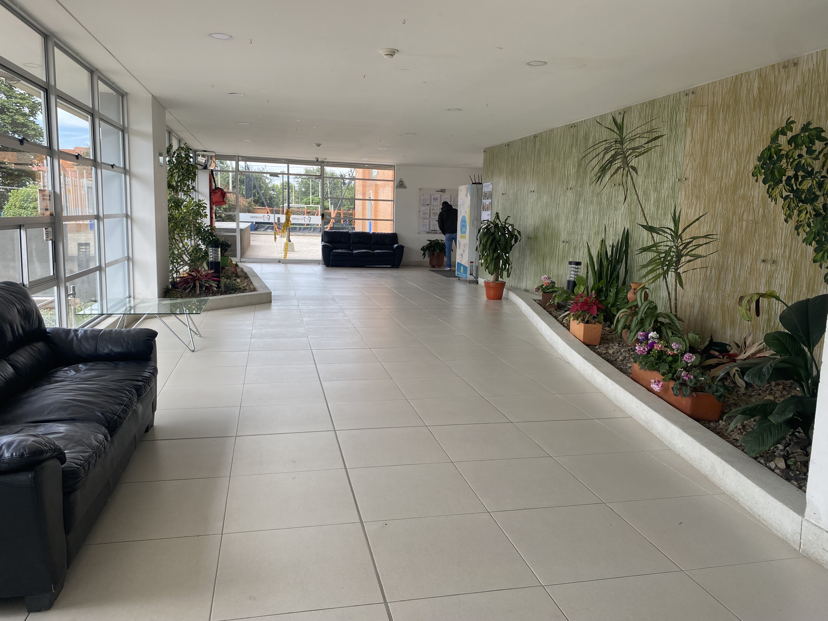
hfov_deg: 67.3
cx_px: 414
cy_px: 310
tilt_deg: -11.5
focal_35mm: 26
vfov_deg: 53.1
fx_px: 622
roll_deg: -0.5
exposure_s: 1/384
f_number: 1.8
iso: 32
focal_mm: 4.25
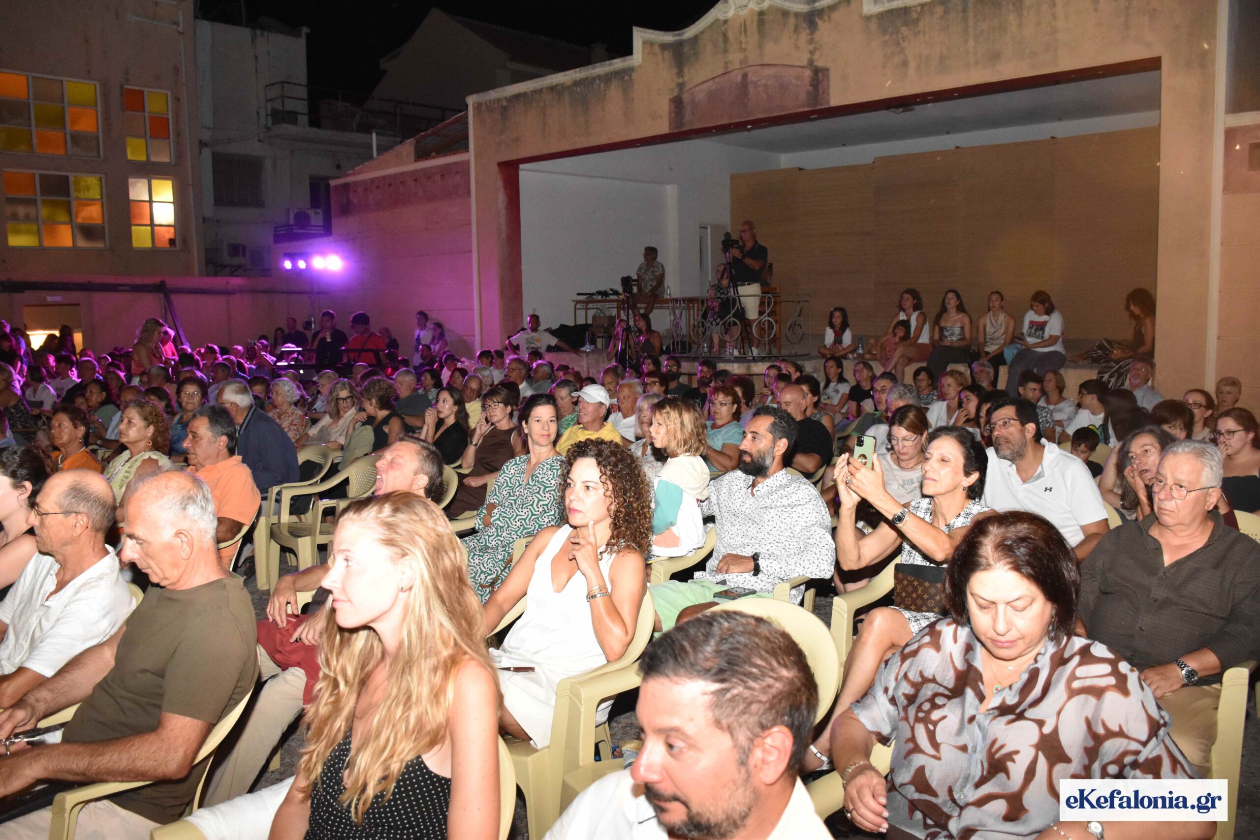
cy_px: 420
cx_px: 630
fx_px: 945
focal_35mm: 27
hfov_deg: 67.4
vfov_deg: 47.9
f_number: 4.5
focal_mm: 18
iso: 3200
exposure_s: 1/60
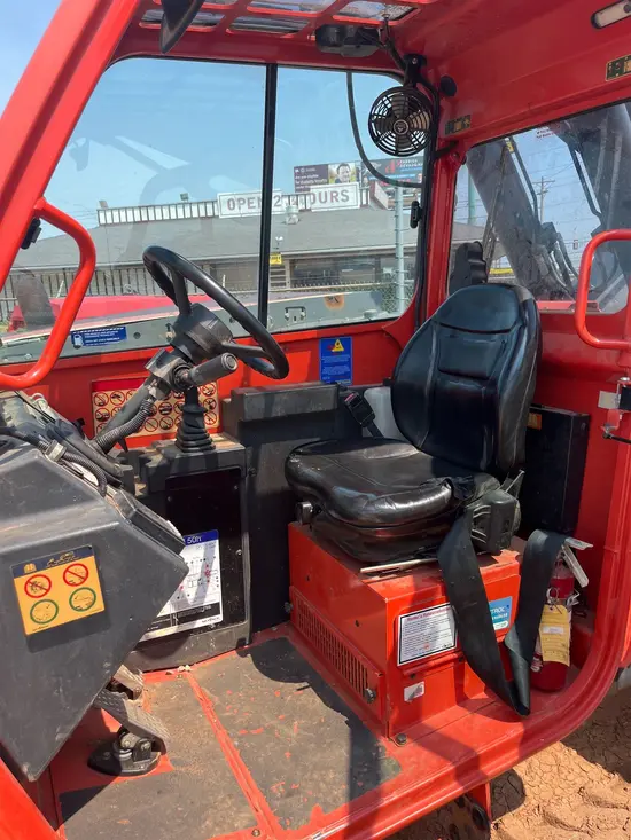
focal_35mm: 26
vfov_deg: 67.3
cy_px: 420
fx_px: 632
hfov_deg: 53.1
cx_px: 316
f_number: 1.6
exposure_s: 1/1294
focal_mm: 5.1
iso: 50
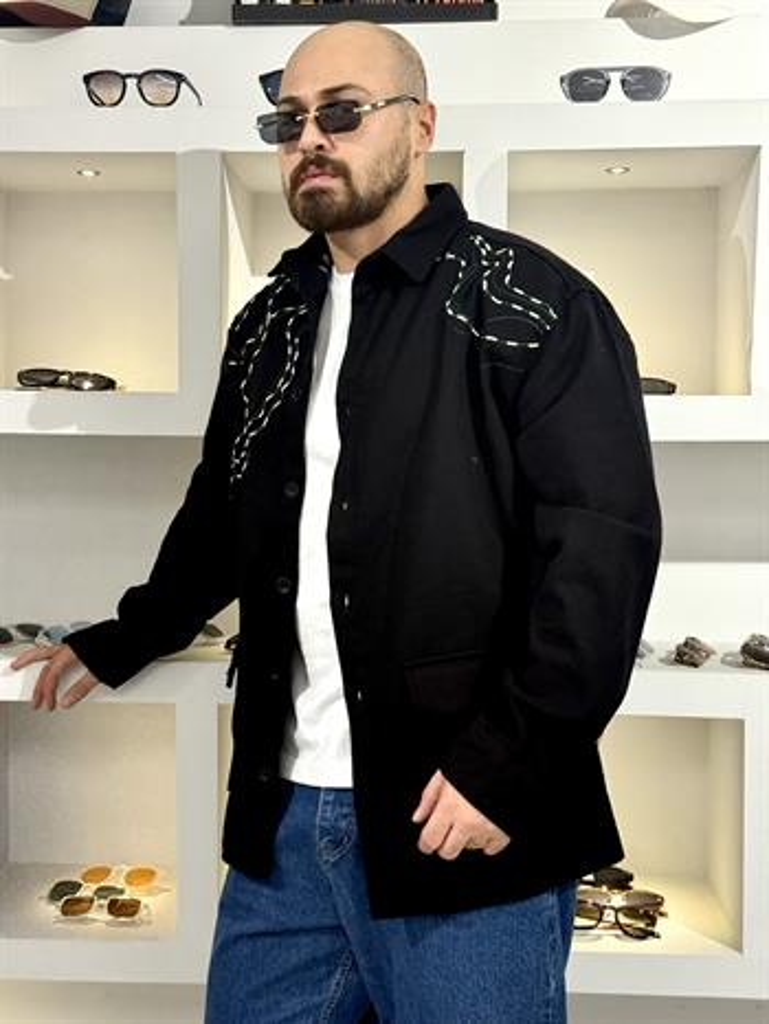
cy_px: 512
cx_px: 384
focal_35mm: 48
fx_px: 1420
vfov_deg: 39.6
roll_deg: -1.8
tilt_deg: -2.2
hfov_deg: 30.3
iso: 125
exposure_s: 1/100
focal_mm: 6.76
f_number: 1.78
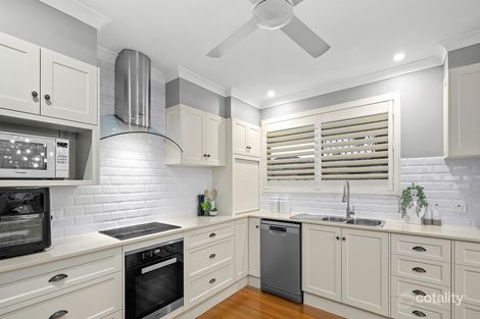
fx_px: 213
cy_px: 160
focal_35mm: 16
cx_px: 240
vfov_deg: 73.7
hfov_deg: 96.8
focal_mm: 16
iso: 200
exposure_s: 1
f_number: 8
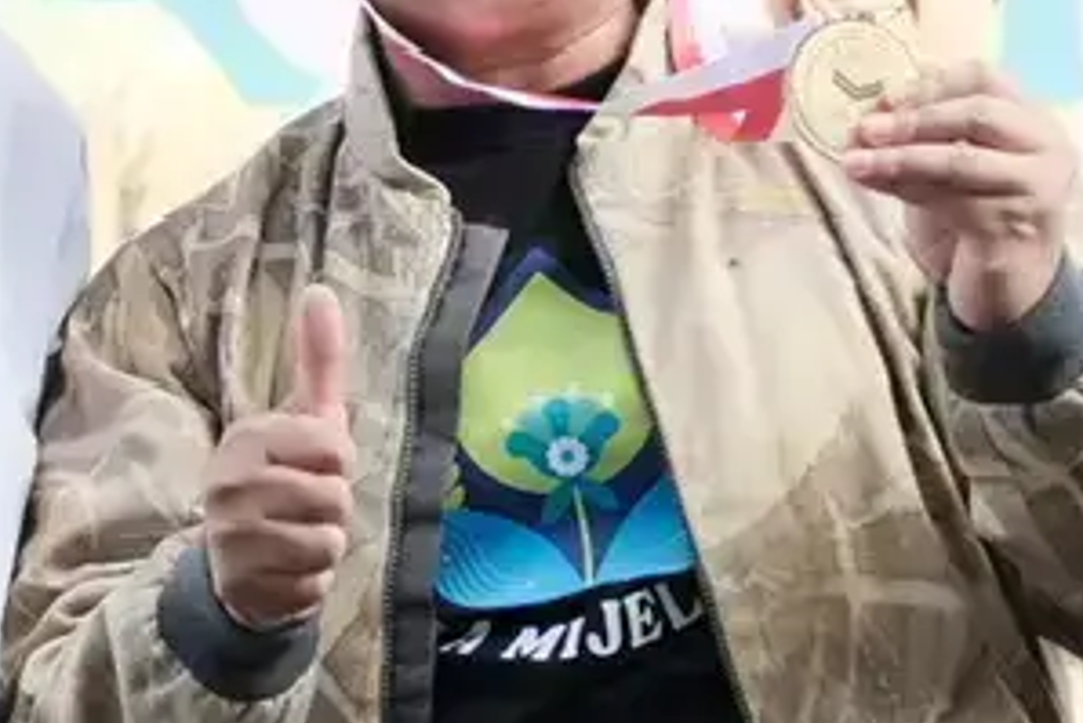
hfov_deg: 6.4
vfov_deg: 4.3
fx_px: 9691
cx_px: 600
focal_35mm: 322
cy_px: 441
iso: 1250
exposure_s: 1/500
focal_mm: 50
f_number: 2.8
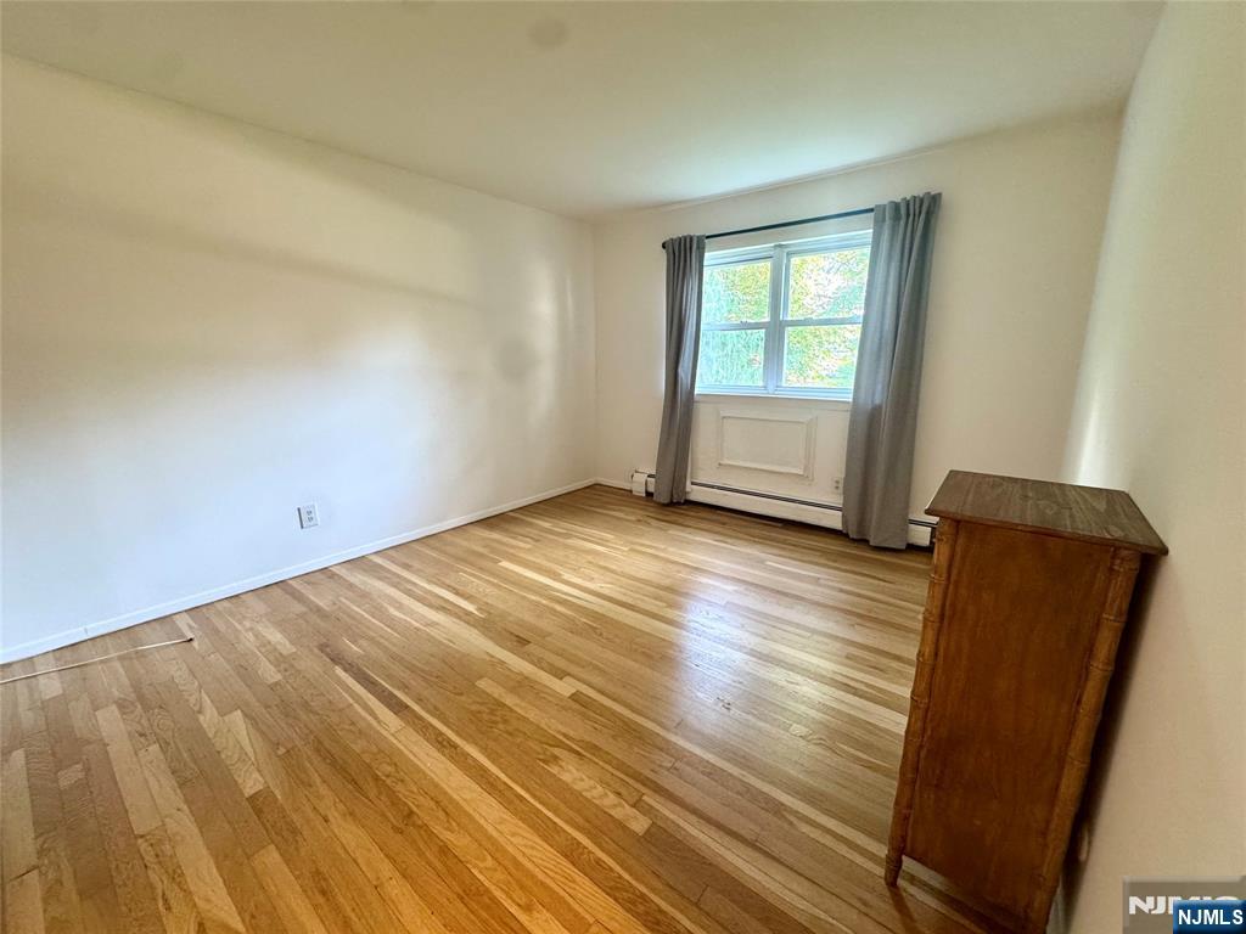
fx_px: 504
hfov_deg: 102.1
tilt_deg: -13.2
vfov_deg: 85.7
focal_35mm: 14
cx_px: 623
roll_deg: +0.5
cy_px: 467
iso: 250
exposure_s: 1/60
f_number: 2.2
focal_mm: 2.22
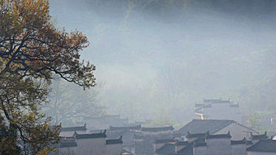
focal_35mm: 232
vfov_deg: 5.2
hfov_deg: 9.3
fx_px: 1697
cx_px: 103
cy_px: 15
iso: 100
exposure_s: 1/60
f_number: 16
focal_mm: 62
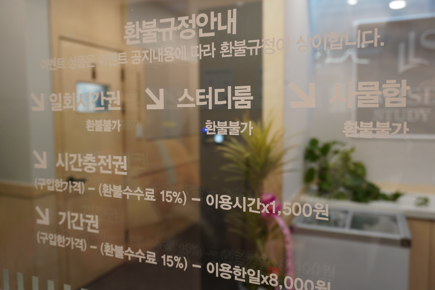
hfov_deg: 61.9
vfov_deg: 43.6
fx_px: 362
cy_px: 145
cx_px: 218
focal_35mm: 30
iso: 640
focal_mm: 20
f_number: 4
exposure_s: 1/60
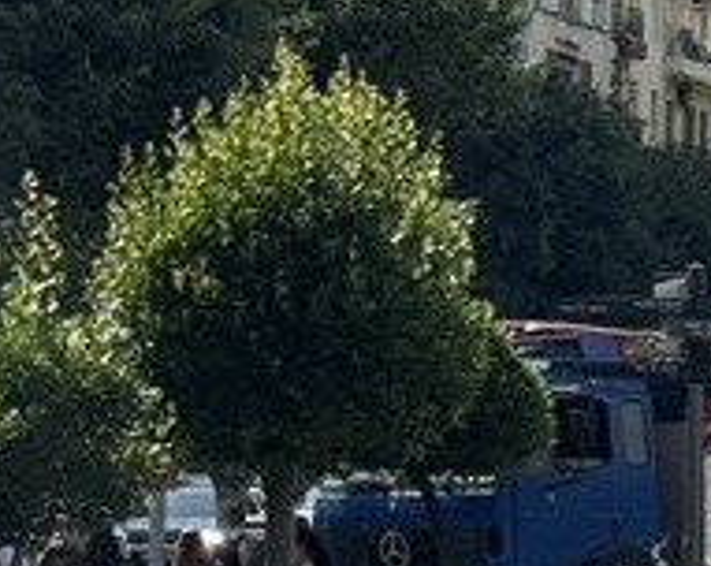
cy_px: 354
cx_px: 1444
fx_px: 6195
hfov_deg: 6.4
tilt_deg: +1.7
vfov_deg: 5.2
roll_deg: +0.3
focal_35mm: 295
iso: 64
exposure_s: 1/5376
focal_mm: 6.76
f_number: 1.78
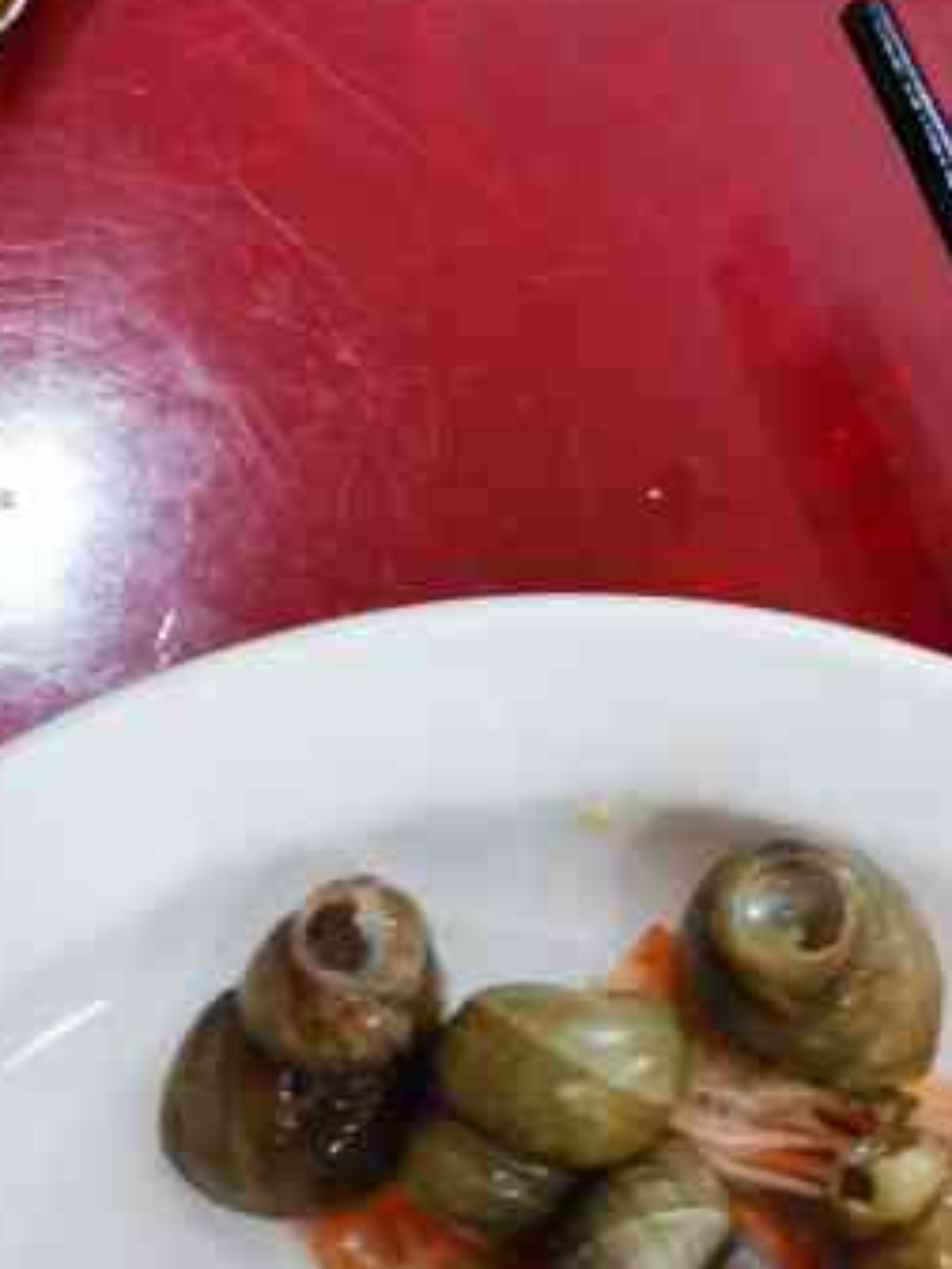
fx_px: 2750
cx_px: 540
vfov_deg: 23.8
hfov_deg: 19.6
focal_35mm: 75
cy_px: -228
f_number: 1.8
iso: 400
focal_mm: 5.58
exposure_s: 1/50
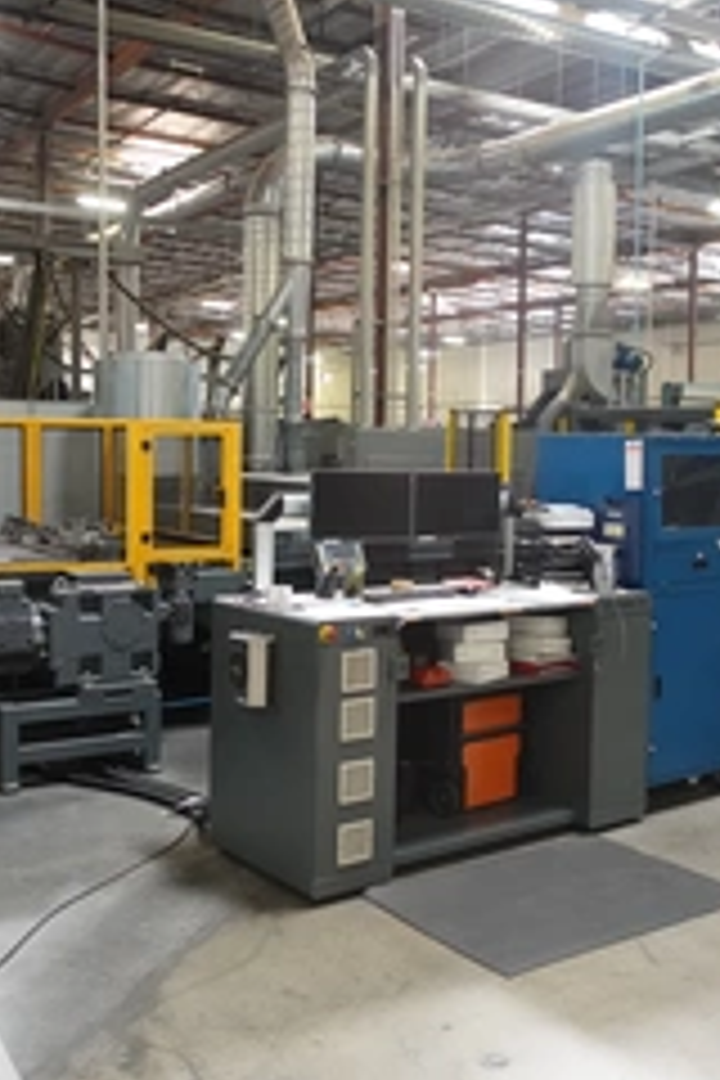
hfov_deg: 33.0
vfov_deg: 48.4
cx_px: 500
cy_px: 497
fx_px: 1200
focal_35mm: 40
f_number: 1.8
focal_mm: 8.8
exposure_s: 1/250
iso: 2000
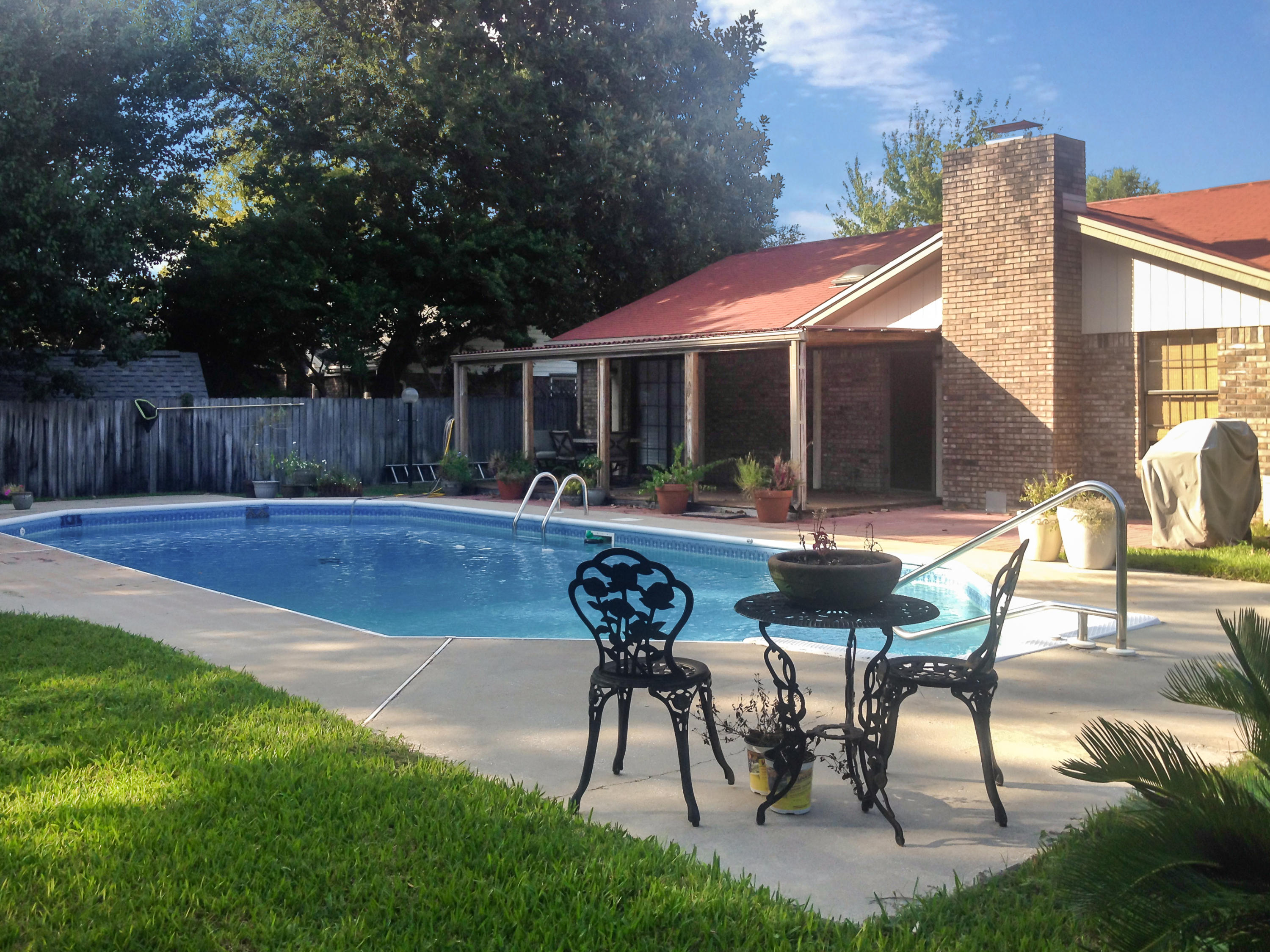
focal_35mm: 35
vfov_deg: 40.7
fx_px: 1284
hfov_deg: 52.6
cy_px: 476
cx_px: 635
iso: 50
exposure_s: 1/420
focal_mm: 4.28
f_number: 2.4
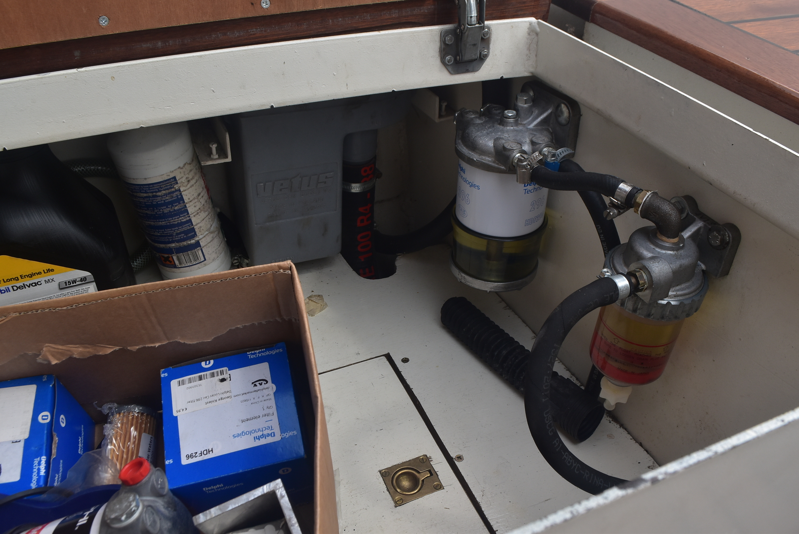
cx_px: 400
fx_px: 666
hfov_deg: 61.9
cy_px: 267
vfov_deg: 43.7
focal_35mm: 30
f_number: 10
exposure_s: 1/200
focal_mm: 20
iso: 400
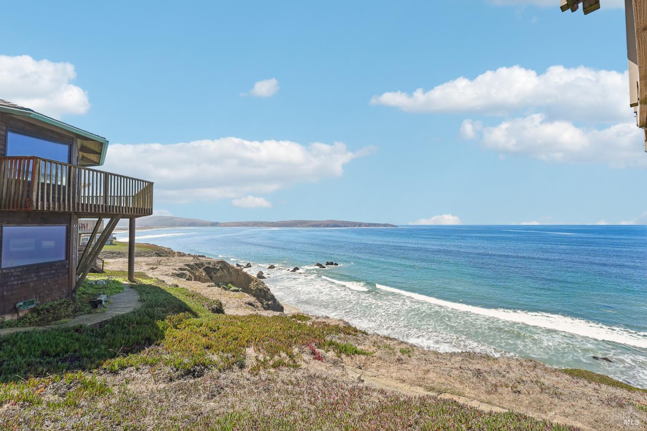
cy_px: 216
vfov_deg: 81.2
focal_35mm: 14
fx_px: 252
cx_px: 324
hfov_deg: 104.3
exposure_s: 1/640
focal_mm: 14
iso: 500
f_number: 8
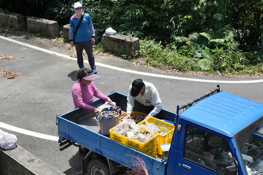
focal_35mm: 71
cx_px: 108
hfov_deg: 28.6
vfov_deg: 19.3
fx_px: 516
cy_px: 93
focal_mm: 48.4
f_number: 8
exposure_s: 1/2500
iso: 1600
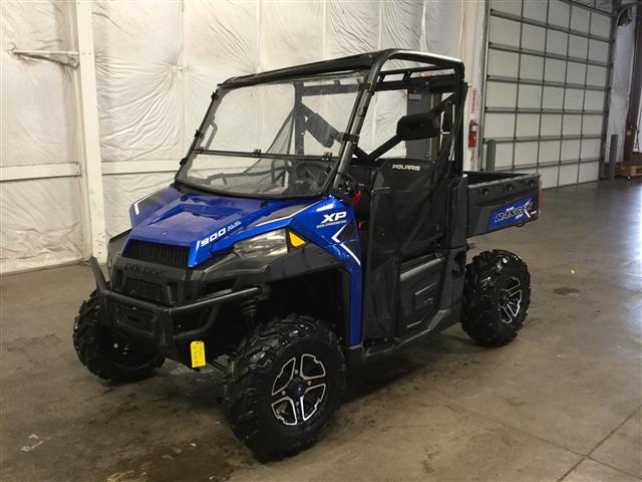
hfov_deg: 58.4
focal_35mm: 31
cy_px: 241
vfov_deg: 45.4
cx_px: 321
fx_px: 575
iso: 64
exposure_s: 1/30
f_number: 2.4
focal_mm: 3.3
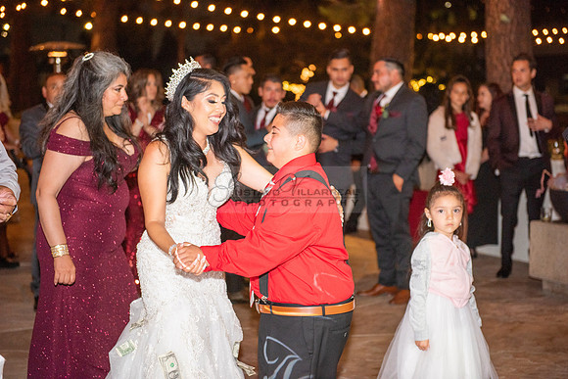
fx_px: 1105
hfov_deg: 28.8
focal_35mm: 70
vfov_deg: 19.5
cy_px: 190
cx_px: 284
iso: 1250
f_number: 2.8
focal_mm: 70
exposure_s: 1/125
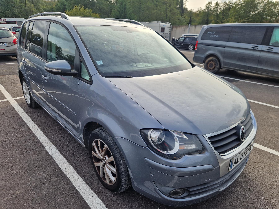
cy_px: 104
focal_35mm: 23
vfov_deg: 58.9
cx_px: 140
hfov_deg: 73.9
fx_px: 185
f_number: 1.8
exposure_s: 1/1000
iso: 50
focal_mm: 5.4
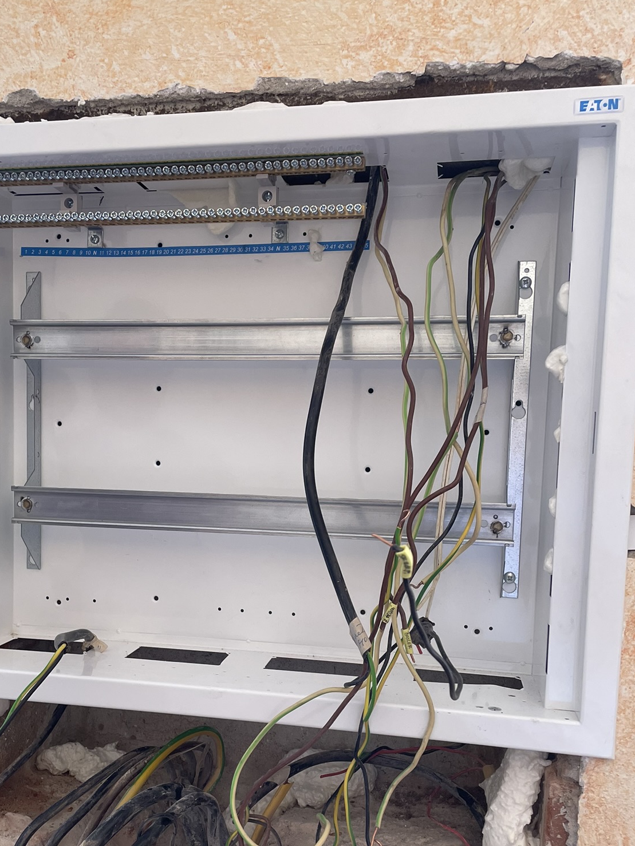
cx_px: 240
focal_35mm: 36
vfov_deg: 50.9
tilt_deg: -6.2
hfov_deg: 39.4
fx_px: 881
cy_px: 517
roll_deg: -0.8
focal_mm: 4.2
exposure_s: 1/121
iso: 100
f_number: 1.6
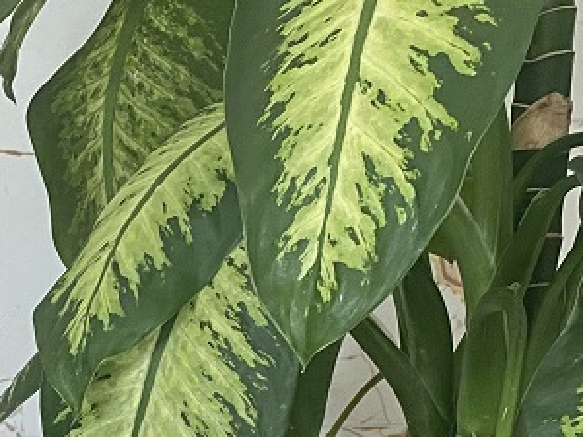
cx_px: -330
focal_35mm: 104
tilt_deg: -17.9
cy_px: 701
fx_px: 1752
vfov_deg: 13.2
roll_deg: +1.0
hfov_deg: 16.9
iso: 125
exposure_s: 1/78
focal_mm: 4.25
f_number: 1.8
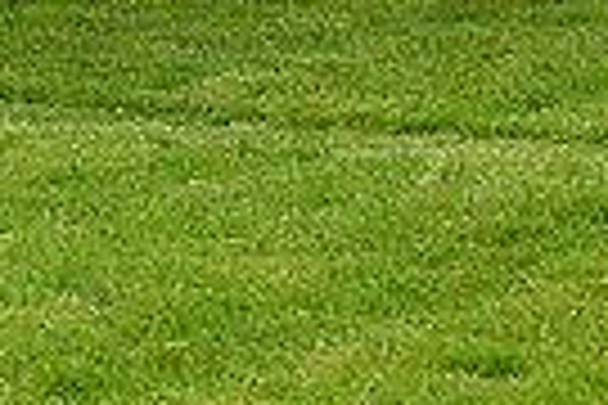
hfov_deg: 6.8
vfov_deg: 4.5
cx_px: -333
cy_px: -452
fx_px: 5066
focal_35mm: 300
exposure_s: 1/1600
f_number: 5.6
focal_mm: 70
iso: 640
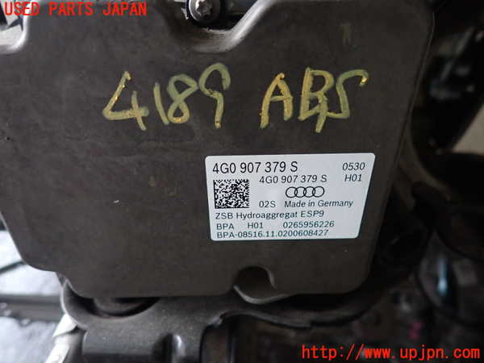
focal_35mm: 25
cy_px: 182
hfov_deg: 69.4
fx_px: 350
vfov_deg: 54.9
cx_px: 242
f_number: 2
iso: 640
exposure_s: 1/30
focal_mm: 4.5
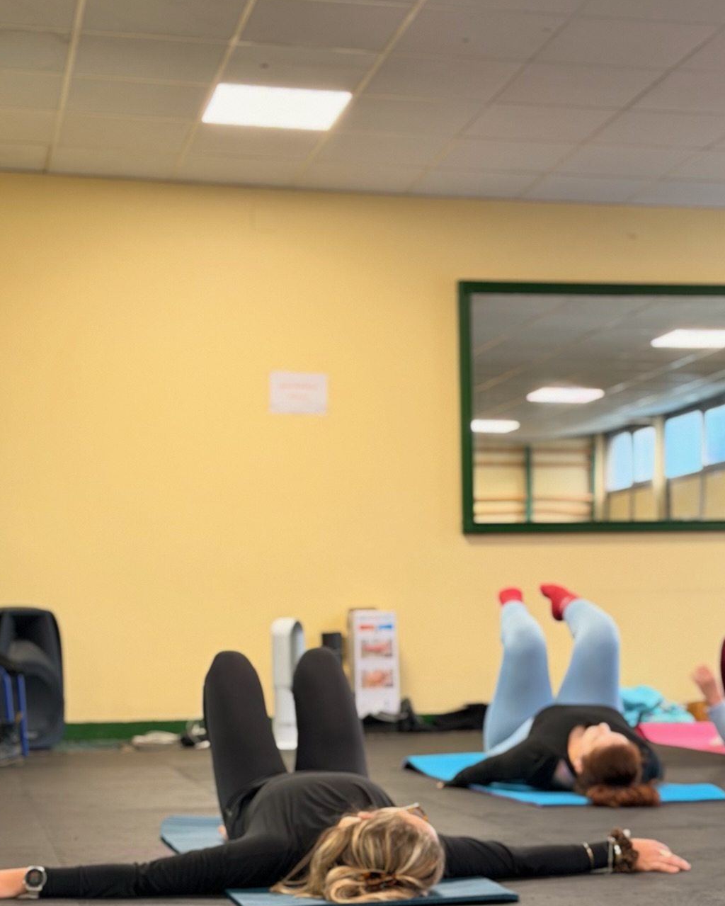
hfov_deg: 20.4
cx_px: 419
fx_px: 2011
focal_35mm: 75
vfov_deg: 25.0
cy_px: 710
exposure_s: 1/50
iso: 250
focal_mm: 6.76
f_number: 1.78
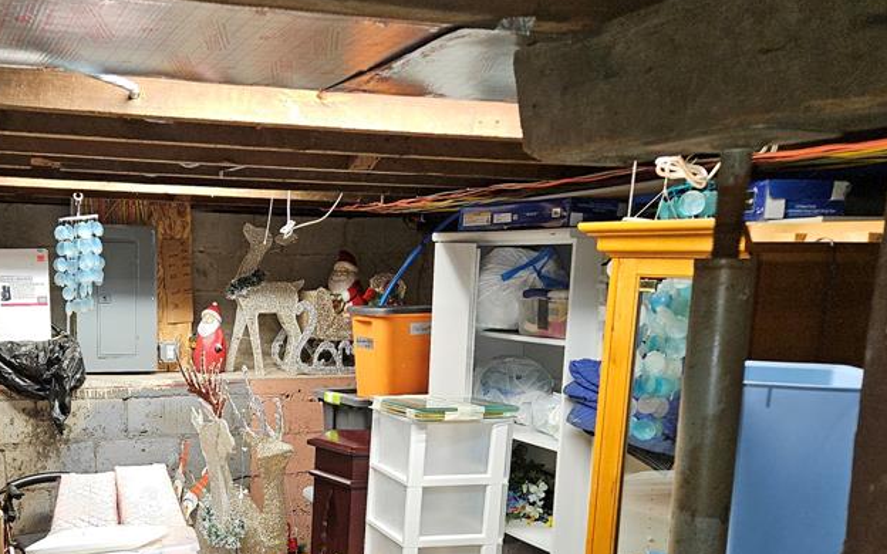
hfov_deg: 47.6
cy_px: 425
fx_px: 967
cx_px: 230
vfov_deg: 31.3
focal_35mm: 40
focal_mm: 5.4
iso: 100
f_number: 1.8
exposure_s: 1/40
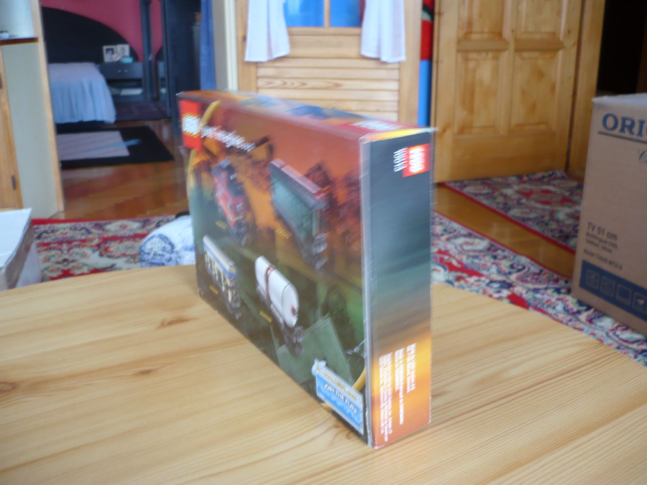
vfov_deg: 40.7
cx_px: 324
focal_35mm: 35
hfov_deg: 52.6
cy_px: 242
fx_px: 654
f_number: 2.8
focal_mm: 5.8
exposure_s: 1/8
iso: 100
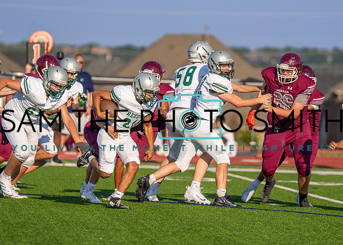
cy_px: 119
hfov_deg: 6.0
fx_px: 3281
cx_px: 172
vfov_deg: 4.3
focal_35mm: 337
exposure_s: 1/4000
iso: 125
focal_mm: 200
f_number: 2.8
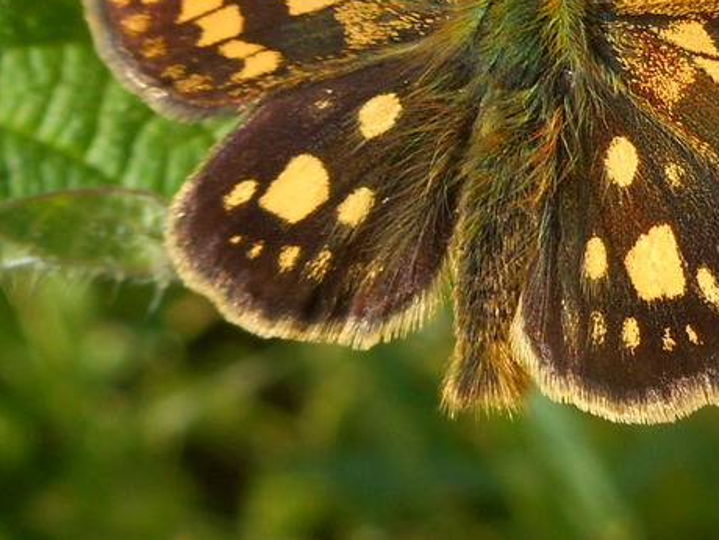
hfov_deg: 30.2
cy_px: 83
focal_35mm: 63
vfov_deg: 22.9
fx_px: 1309
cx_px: 540
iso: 80
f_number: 4.2
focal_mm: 6
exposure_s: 1/320
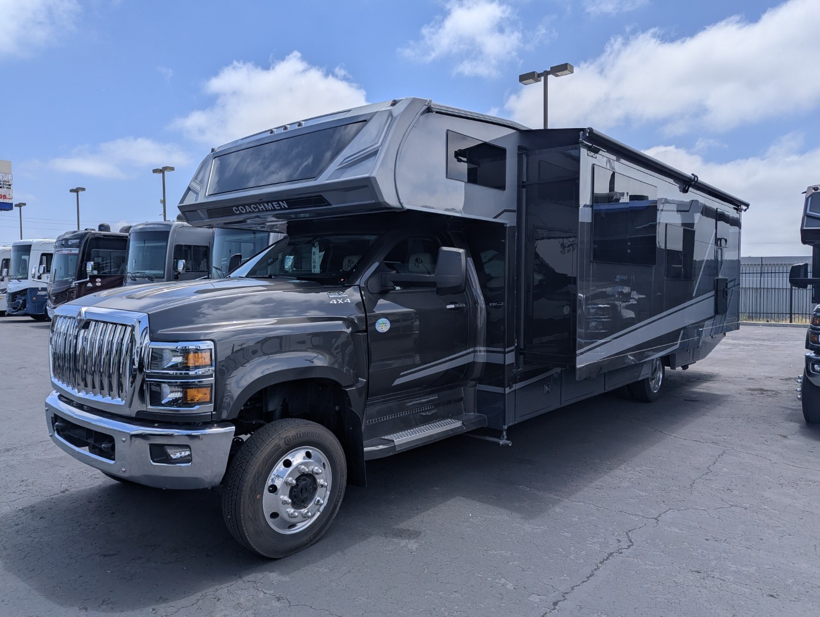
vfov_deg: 56.9
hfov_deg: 71.5
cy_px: 308
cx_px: 410
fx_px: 569
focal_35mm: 24
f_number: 1.85
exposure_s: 1/3333
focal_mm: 6.81
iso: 47
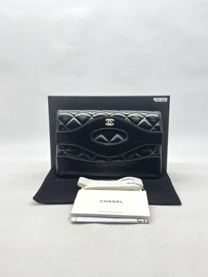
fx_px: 208
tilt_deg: -8.8
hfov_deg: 53.1
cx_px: 104
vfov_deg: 67.3
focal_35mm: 26
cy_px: 138
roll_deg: +0.6
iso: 32
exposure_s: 1/118
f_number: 1.5
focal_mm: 5.7
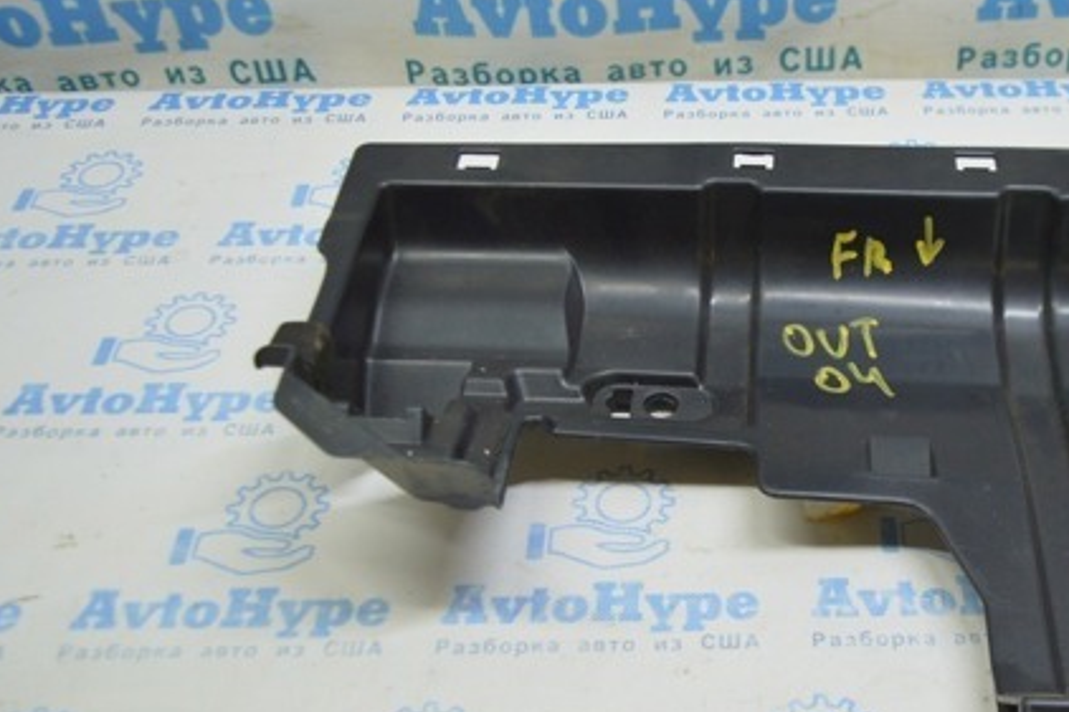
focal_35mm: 50
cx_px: 747
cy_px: 414
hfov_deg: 39.0
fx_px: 1484
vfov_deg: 26.9
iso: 400
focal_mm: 22
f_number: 3.8
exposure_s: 1/60
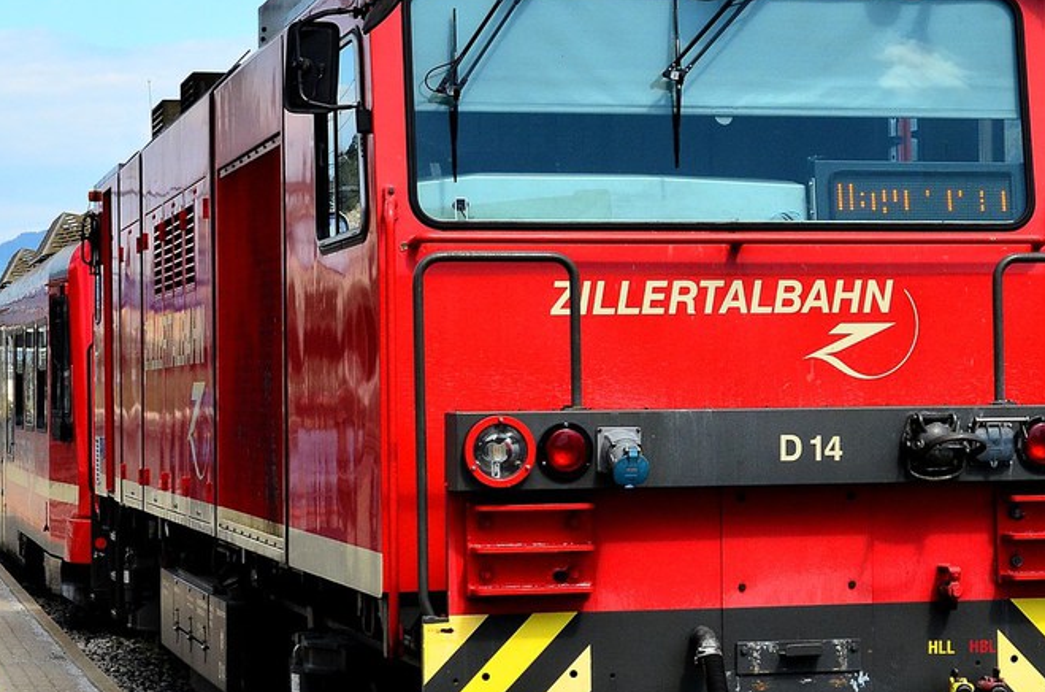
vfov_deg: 13.4
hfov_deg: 20.0
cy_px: 372
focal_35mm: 102
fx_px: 2953
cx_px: 618
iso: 640
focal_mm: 35
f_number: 10
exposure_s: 1/800
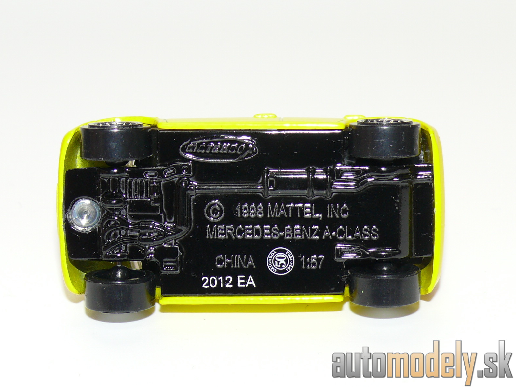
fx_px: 1654
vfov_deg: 13.3
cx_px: 257
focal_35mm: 111
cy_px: 195
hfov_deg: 17.7
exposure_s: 1/30
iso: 100
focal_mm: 13.9
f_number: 4
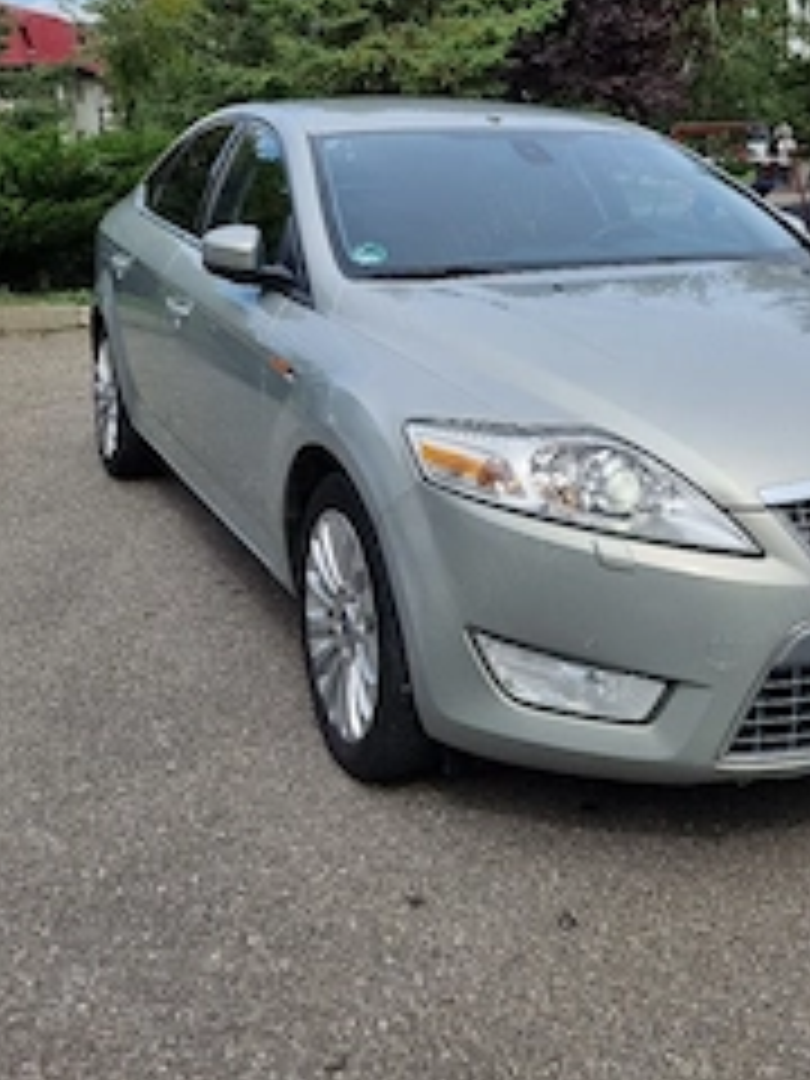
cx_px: 612
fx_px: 1248
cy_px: 261
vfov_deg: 45.1
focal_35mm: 40
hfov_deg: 35.1
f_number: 1.8
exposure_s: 1/1250
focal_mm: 6.7
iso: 50
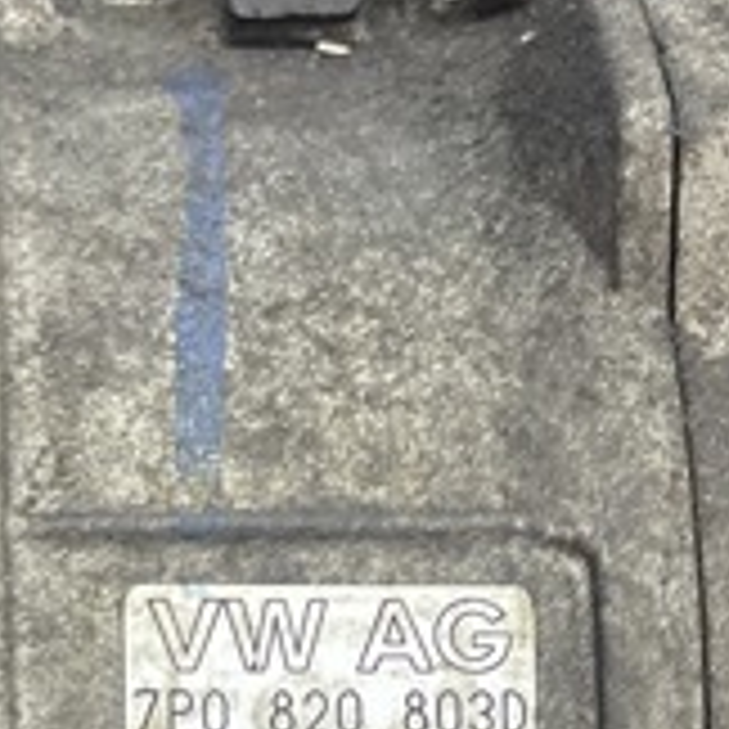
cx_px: 234
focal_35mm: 91
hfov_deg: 19.0
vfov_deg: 18.3
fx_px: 2168
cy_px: 812
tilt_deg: -61.2
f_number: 1.6
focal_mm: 4.2
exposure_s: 1/33
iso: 400
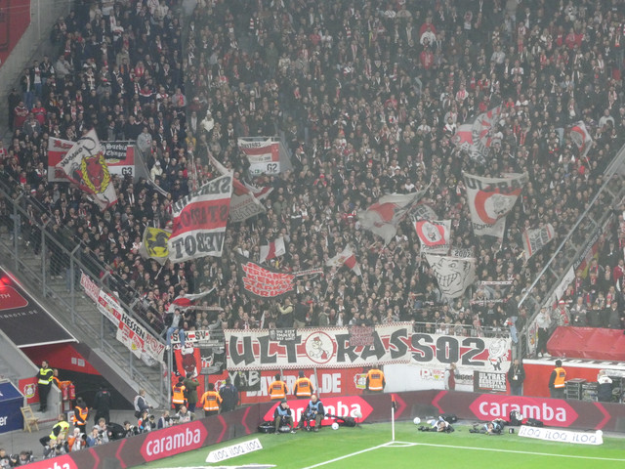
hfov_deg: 9.9
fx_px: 3611
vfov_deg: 7.4
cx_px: 312
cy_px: 234
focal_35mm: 200
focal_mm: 35.8
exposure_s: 1/80
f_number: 5.6
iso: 800
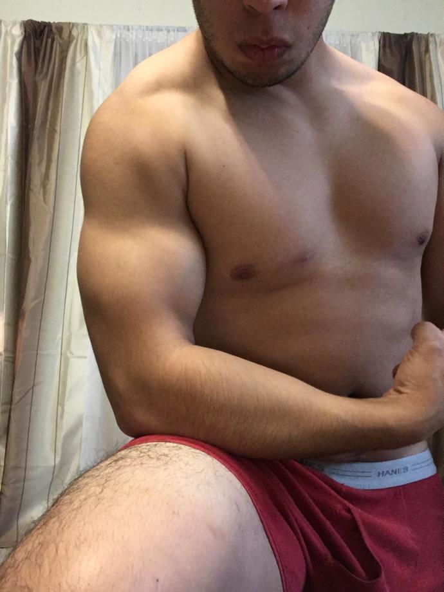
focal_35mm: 31
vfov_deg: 58.4
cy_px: 296
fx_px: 530
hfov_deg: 45.4
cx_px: 222
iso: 250
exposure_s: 1/30
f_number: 2.4
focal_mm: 2.15
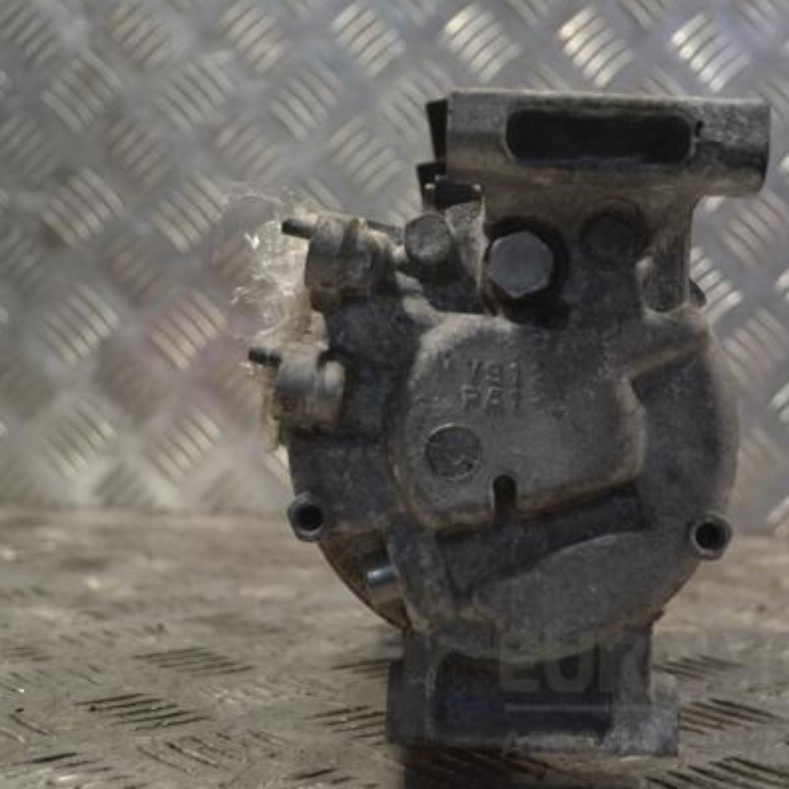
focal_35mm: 58
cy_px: 396
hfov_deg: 29.5
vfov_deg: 29.6
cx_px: 462
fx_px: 1496
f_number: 5.6
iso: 400
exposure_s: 1/100
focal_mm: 30
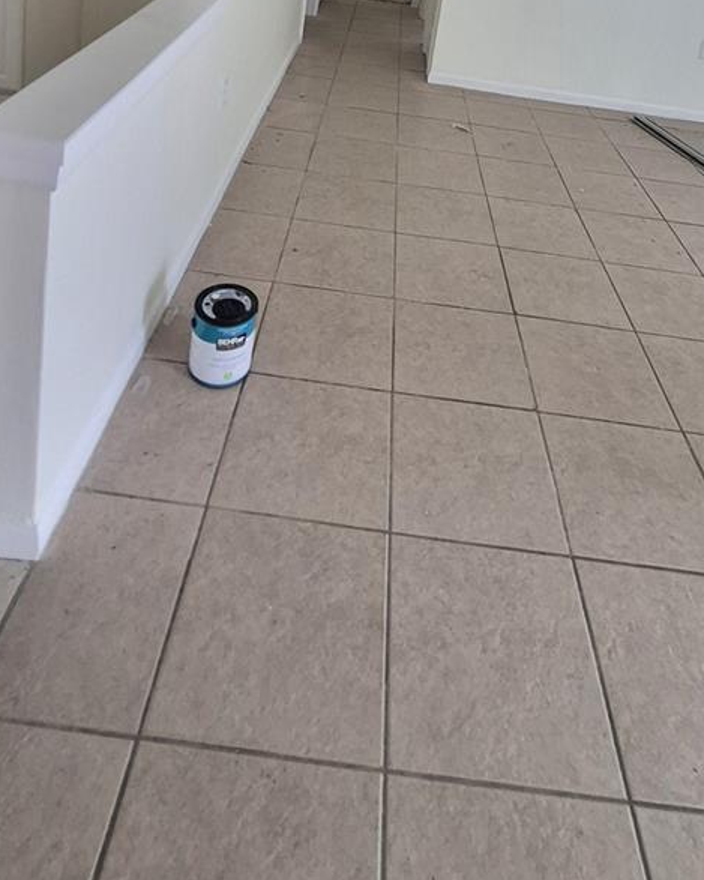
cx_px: 395
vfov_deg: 52.2
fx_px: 677
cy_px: -5
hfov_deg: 54.8
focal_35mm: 26
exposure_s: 1/60
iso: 200
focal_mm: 1.74
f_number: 2.2
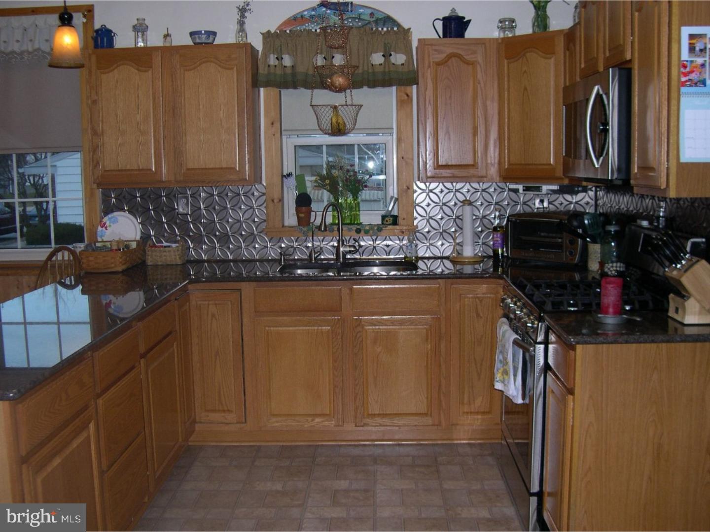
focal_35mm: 38
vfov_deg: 37.7
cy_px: 266
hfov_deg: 49.0
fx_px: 779
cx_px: 355
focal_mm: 8
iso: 139
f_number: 2.8
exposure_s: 1/60
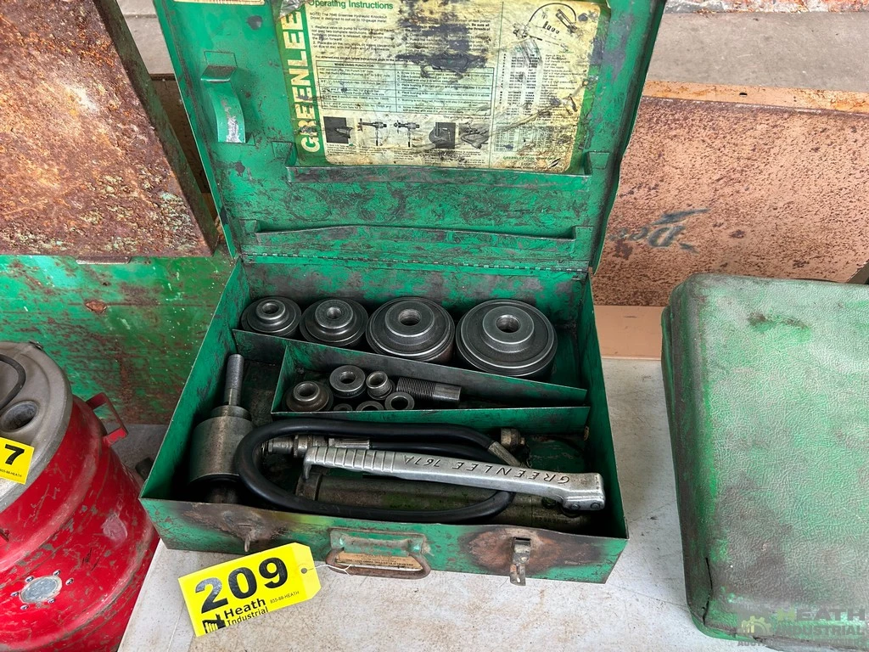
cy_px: 326
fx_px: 653
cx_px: 434
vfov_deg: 53.1
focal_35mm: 26
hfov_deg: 67.3
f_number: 1.5
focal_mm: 5.7
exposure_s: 1/120
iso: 125
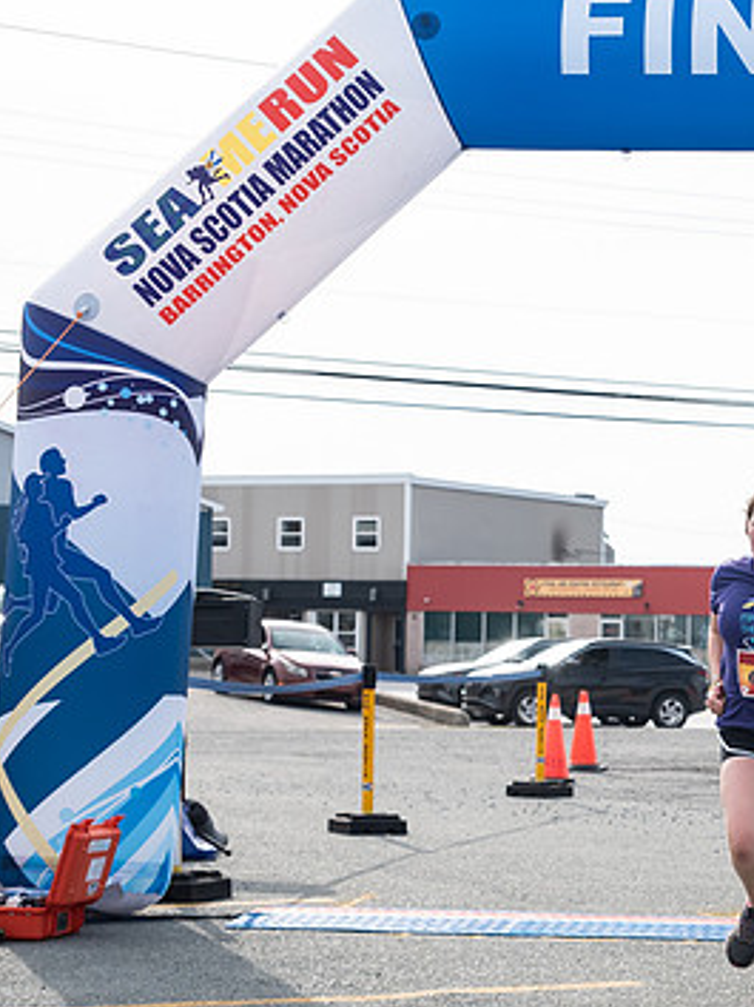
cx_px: 758
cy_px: 618
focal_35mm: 97
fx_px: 2821
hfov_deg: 15.0
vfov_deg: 20.2
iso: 800
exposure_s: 1/2500
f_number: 4
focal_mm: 48
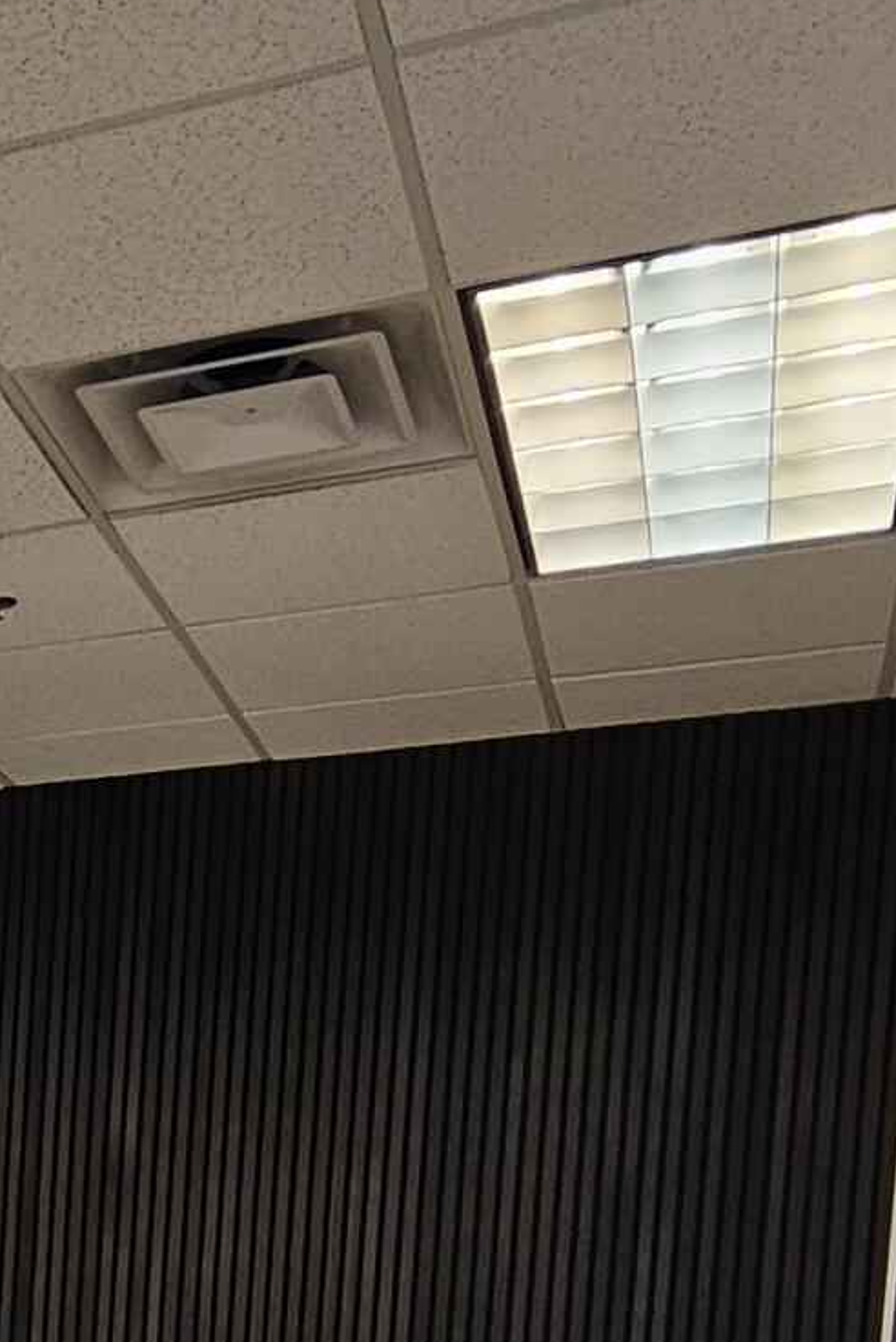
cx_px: -565
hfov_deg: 20.1
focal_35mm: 55
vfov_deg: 31.3
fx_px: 2051
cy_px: 1553
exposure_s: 1/60
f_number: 2.2
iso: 100
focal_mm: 2.2
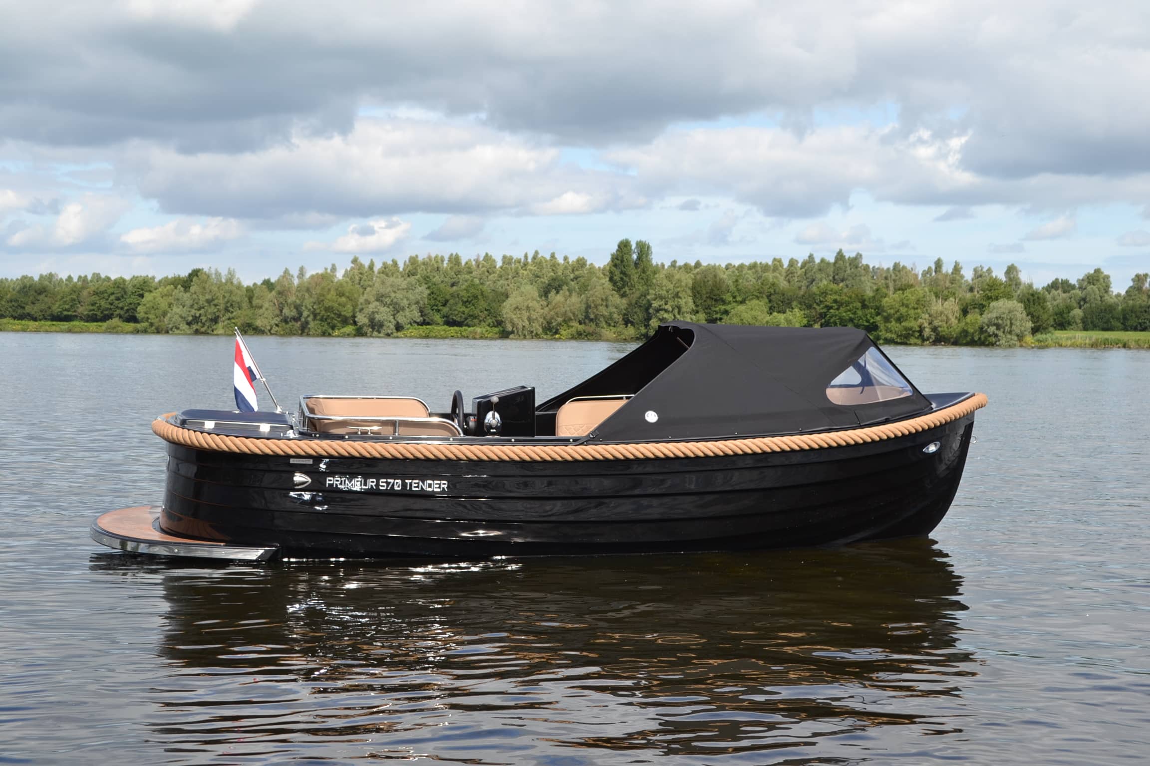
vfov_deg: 26.5
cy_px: 383
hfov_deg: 38.9
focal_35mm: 51
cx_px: 575
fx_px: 1629
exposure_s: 1/200
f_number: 8
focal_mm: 34
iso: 100
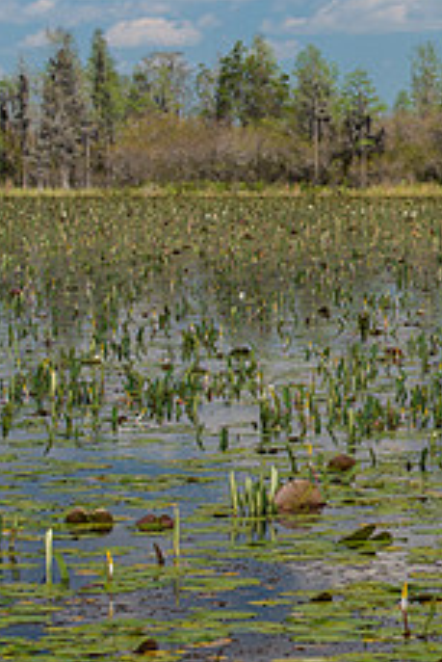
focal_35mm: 197
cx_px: 683
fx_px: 3622
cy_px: 219
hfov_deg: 6.9
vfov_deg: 10.4
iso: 400
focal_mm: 70
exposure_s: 1/400
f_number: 7.1
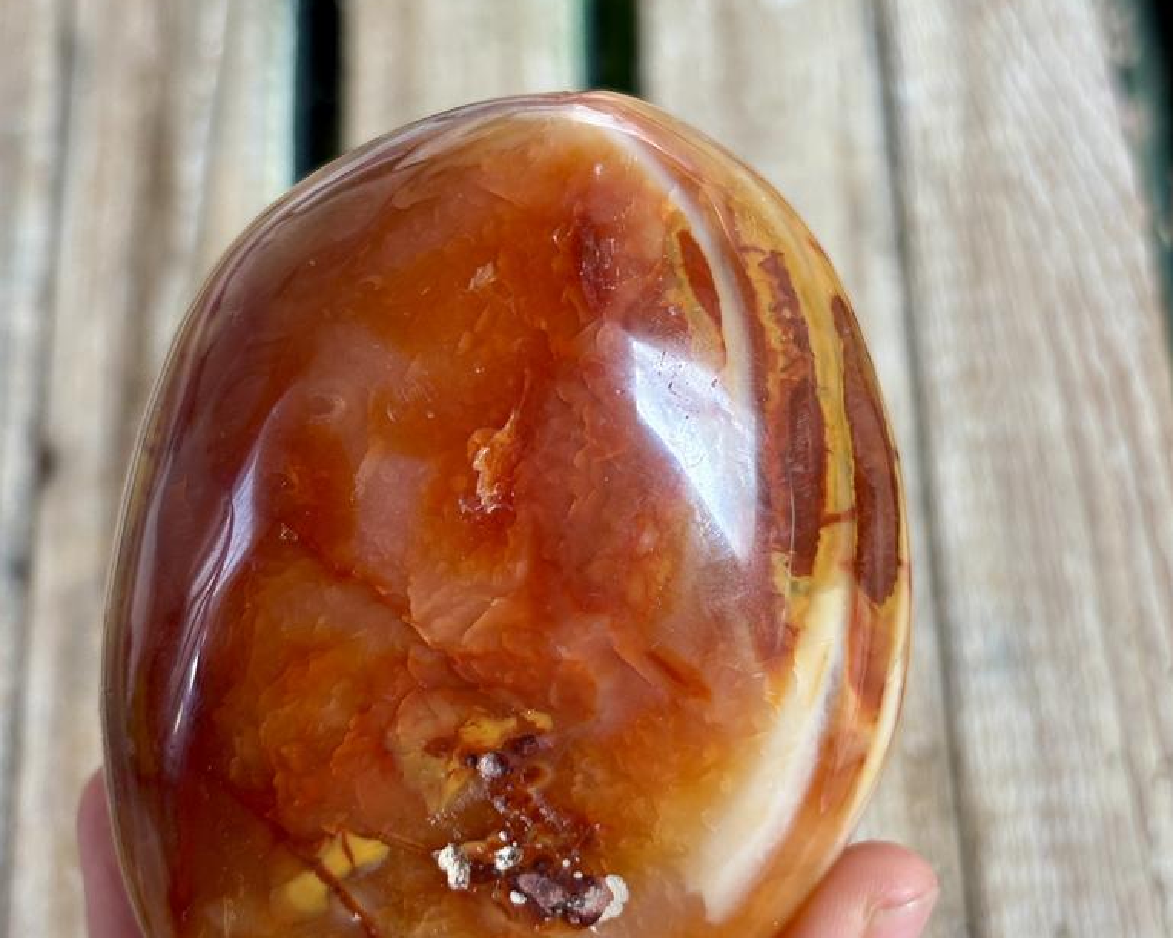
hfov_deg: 27.9
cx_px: 588
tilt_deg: -63.5
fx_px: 2360
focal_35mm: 68
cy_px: 573
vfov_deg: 22.4
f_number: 1.6
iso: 32
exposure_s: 1/50
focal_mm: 5.96
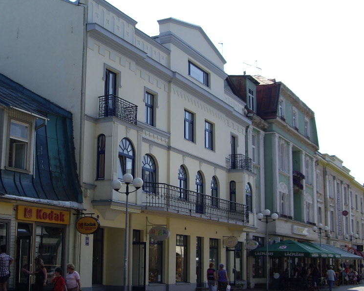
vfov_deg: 29.7
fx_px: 549
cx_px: 137
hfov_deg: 36.4
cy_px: 162
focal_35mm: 51
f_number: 5.6
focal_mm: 7.9
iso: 50
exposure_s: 1/160
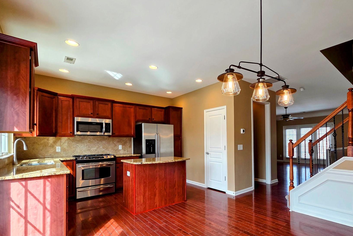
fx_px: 167
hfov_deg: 91.9
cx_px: 215
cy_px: 141
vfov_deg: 69.7
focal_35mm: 17
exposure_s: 1/120
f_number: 2.2
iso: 80
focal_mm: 2.2
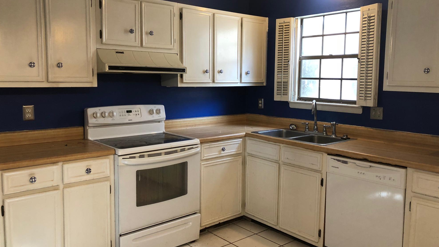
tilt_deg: -7.2
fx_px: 361
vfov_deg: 37.8
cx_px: 220
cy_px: 117
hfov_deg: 62.6
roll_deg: -0.7
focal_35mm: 31
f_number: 1.8
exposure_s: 1/15
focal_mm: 3.99
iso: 50
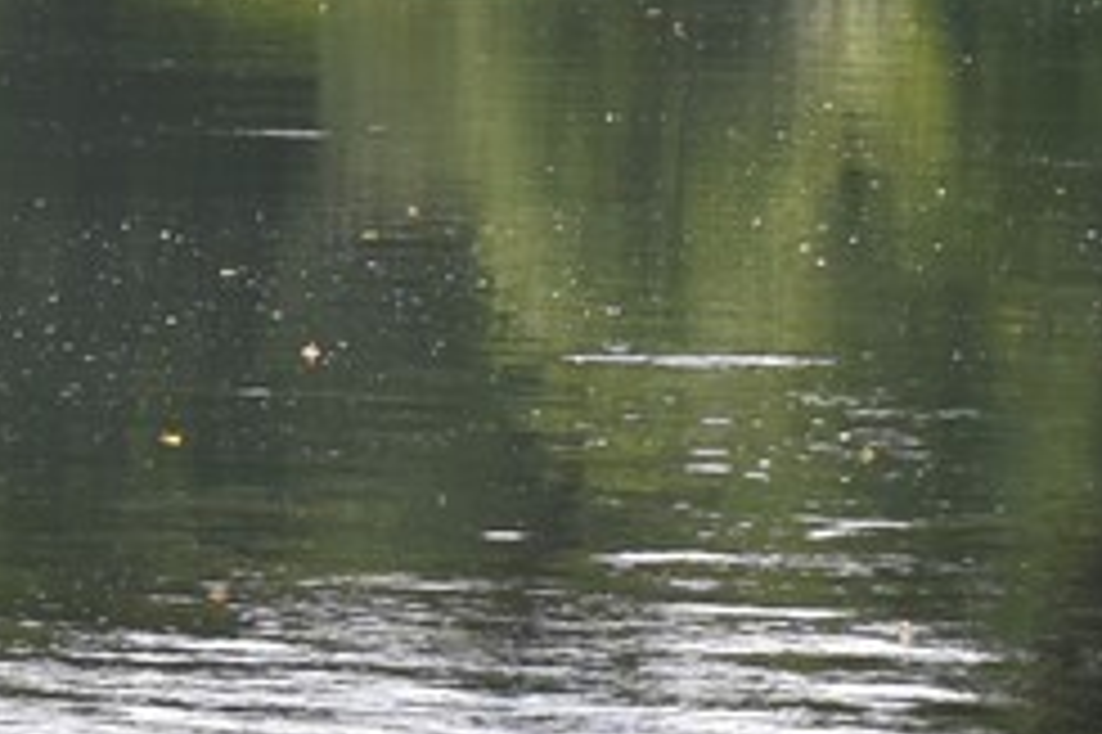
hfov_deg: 5.8
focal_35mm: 353
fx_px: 10798
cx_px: -20
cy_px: -178
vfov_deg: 3.9
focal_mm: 34
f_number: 8
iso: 100
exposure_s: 1/200
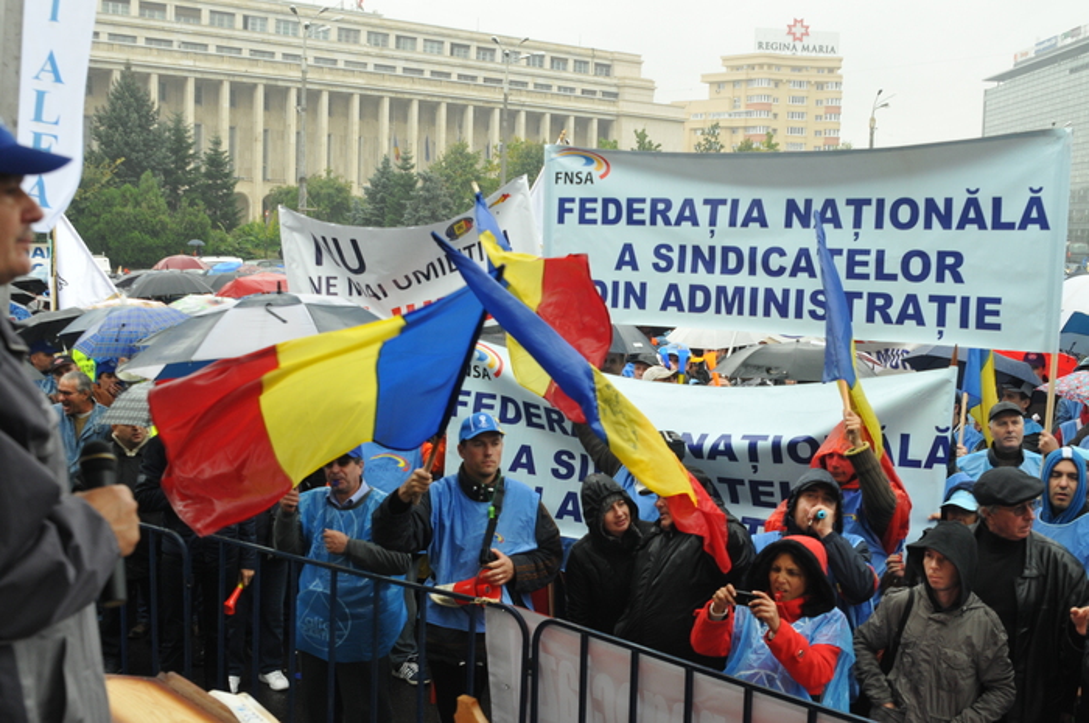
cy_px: 362
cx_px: 544
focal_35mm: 44
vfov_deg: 30.8
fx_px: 1314
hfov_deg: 45.0
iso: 500
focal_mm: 29
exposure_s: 1/125
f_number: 7.1
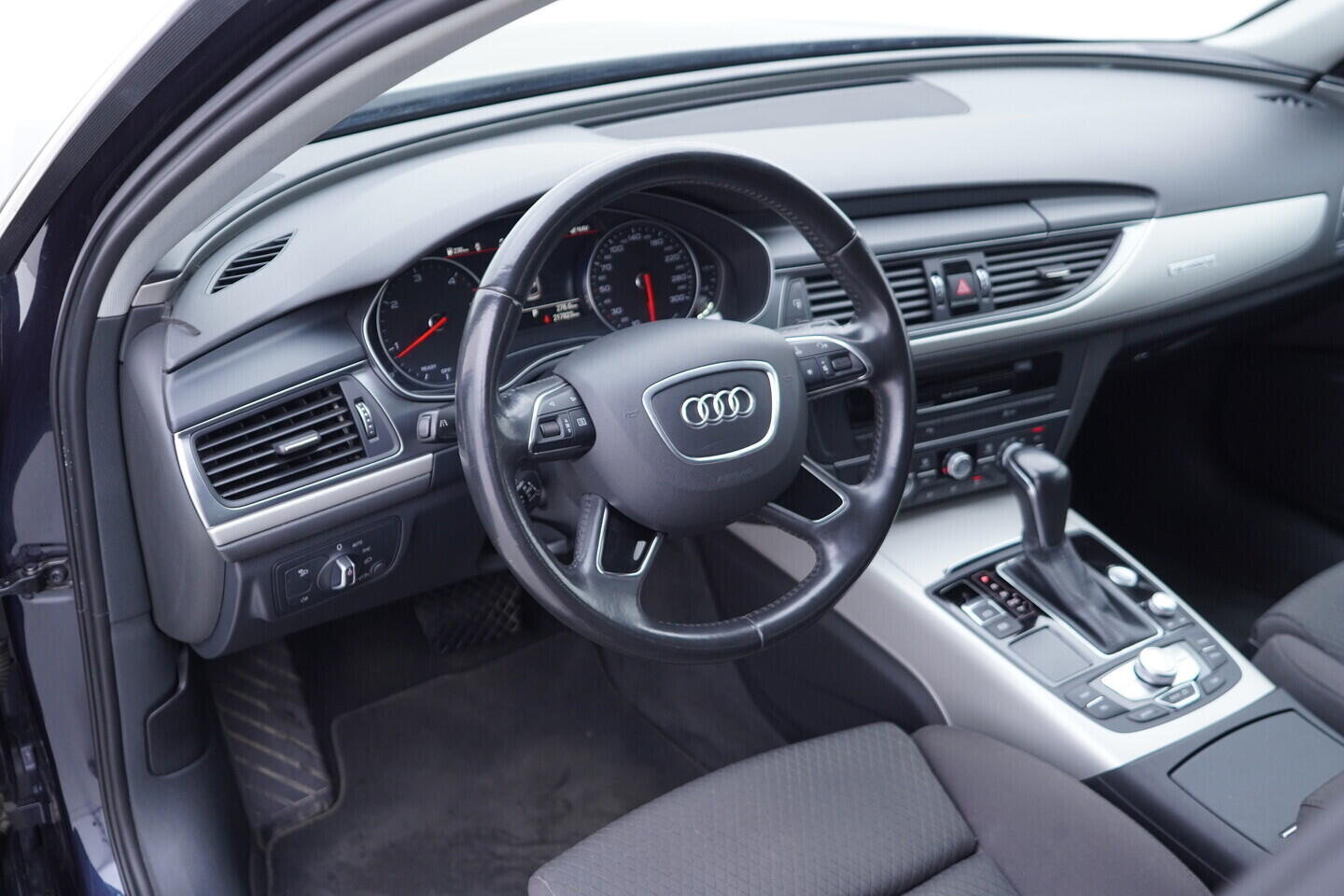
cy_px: 448
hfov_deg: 53.1
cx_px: 672
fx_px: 1344
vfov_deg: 36.9
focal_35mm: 36
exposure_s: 1/40
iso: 250
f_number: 2.8
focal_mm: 24
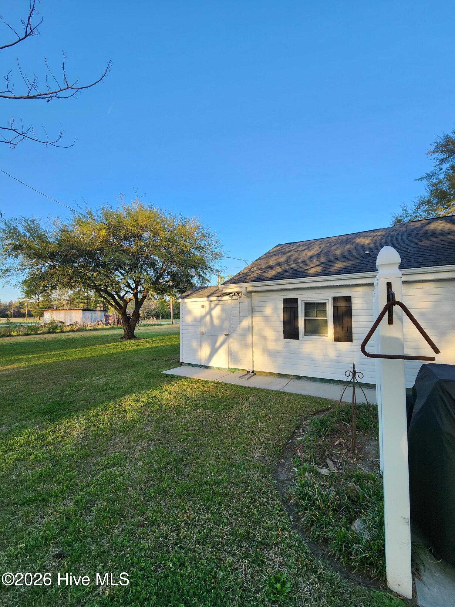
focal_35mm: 13
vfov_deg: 106.2
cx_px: 228
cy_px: 304
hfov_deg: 89.9
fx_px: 228
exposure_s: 1/329
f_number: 2.2
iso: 50
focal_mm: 2.2
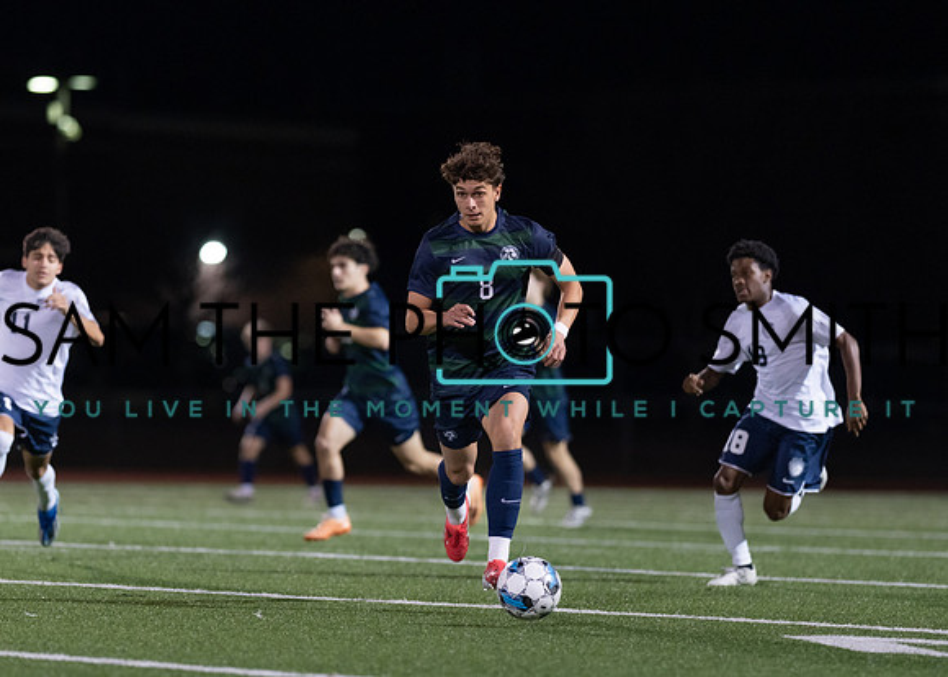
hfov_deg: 8.3
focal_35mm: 242
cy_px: 317
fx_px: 6518
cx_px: 446
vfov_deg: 5.9
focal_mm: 135
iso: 1250
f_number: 1.8
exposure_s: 1/1250
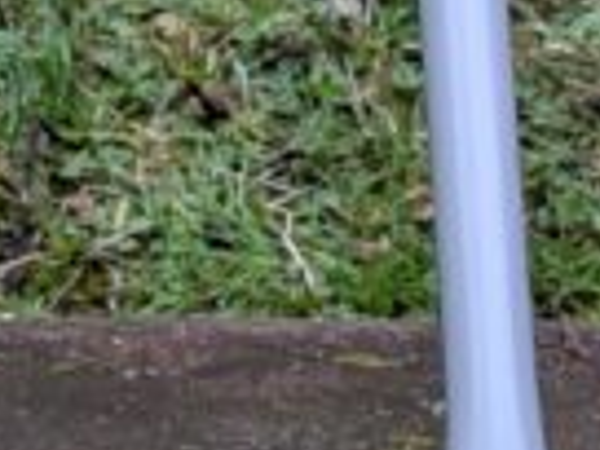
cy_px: -536
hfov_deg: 5.1
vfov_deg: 3.8
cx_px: -313
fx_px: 6639
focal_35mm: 383
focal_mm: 5.43
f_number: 1.89
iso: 39
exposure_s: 1/185
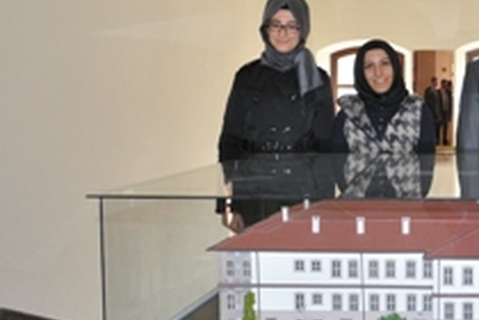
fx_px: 892
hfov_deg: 28.1
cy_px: 149
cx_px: 486
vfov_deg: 20.3
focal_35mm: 67
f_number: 4
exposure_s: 1/125
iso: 800
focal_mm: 21
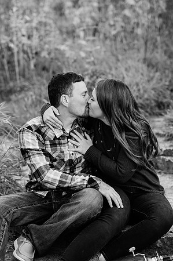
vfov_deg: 23.9
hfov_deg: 16.0
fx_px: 614
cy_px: 130
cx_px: 86
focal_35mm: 85
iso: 500
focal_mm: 85
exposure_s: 1/200
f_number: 2.5
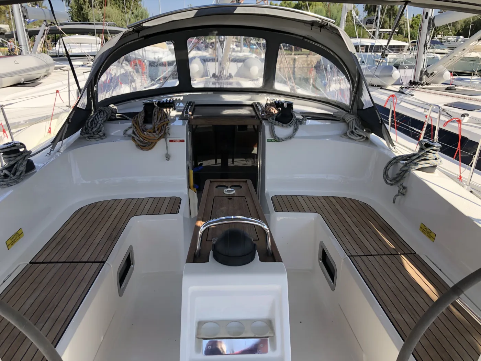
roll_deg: +0.4
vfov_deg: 49.7
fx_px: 389
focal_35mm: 28
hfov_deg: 63.4
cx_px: 240
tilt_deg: -16.6
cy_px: 180
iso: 20
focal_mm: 4
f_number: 1.8
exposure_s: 1/979
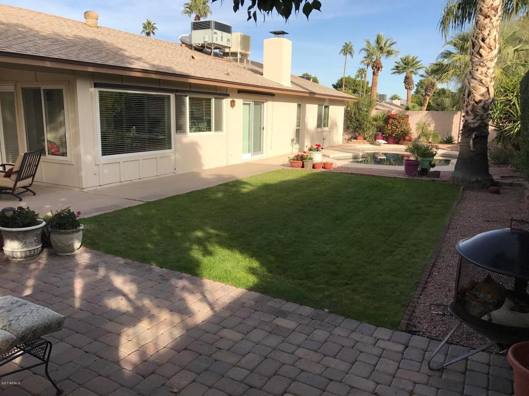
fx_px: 428
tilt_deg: -11.3
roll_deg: -1.6
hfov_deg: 63.4
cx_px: 264
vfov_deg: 49.7
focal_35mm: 28
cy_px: 198
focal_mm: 3.99
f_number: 1.8
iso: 20
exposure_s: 1/1742
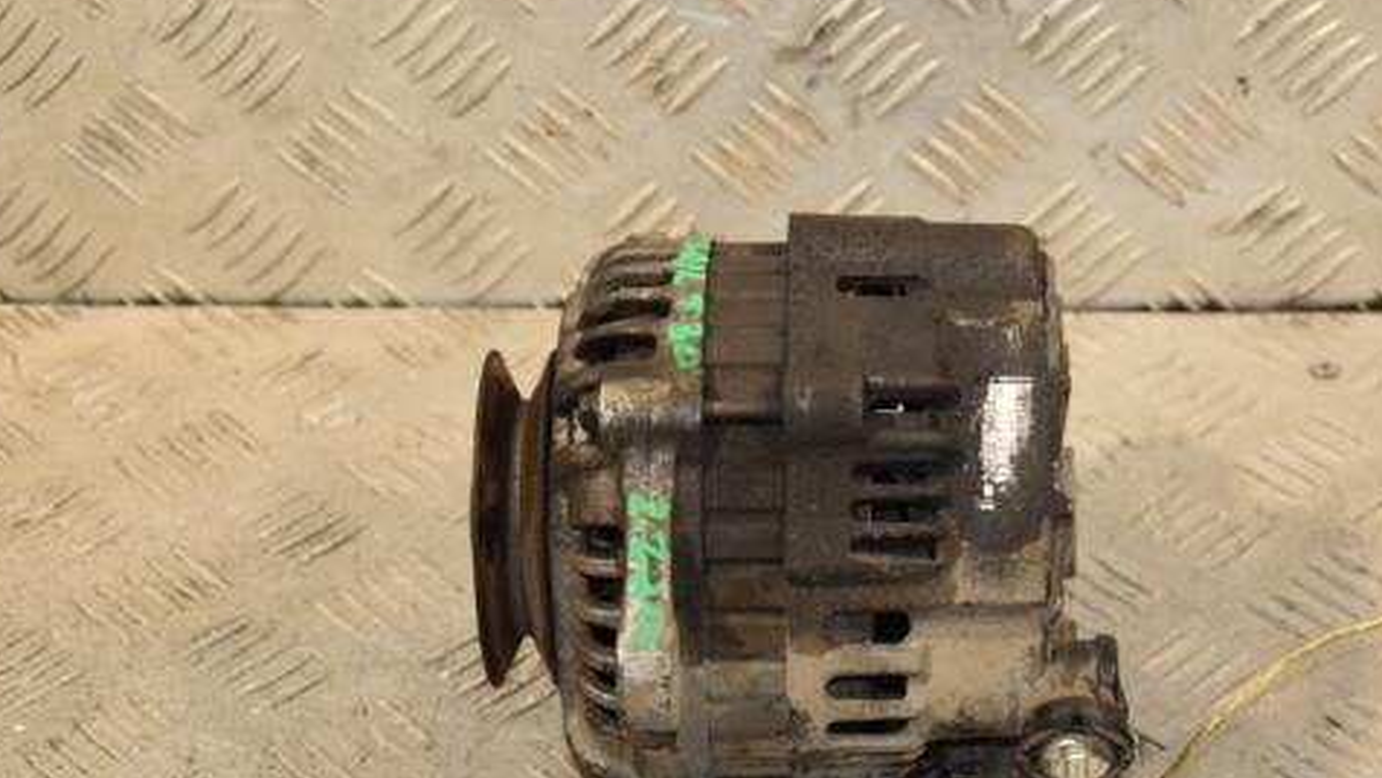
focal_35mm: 99
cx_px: 827
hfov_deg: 21.5
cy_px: 441
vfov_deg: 12.2
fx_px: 3629
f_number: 5
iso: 800
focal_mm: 50
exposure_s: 1/160
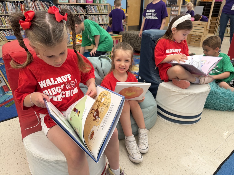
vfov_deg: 56.8
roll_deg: -1.5
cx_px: 117
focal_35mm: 24
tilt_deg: -26.3
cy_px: 88
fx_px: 162
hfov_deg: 71.6
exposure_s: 1/60
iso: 125
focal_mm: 6.76
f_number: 1.78
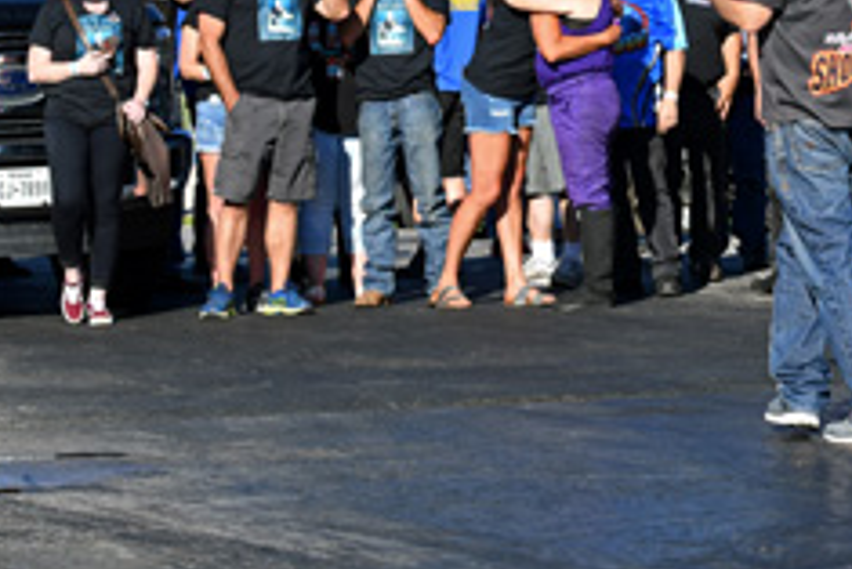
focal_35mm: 223
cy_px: 109
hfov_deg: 9.2
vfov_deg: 6.2
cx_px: 798
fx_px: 5281
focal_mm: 70
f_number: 5.6
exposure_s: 1/1250
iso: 200
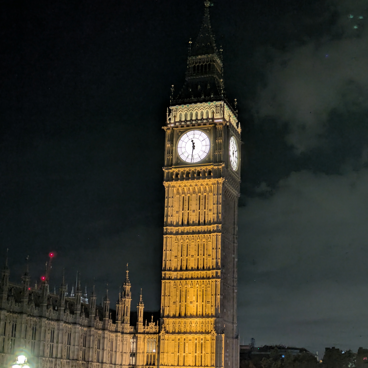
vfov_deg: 28.1
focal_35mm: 61
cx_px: 184
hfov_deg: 28.2
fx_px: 734
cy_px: 203
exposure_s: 1/20
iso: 135
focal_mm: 5.43
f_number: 1.89
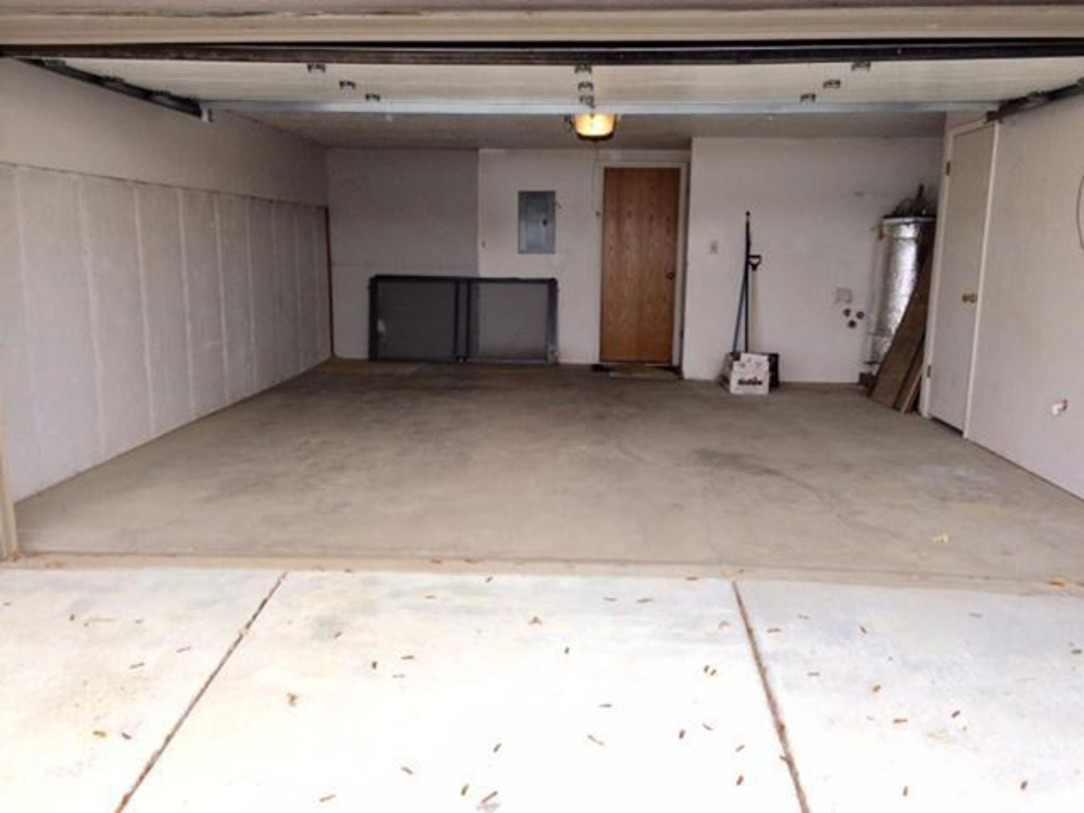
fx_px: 908
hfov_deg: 61.7
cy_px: 406
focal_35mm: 29
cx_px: 542
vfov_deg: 48.2
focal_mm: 4.15
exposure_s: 1/122
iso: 32
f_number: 2.2
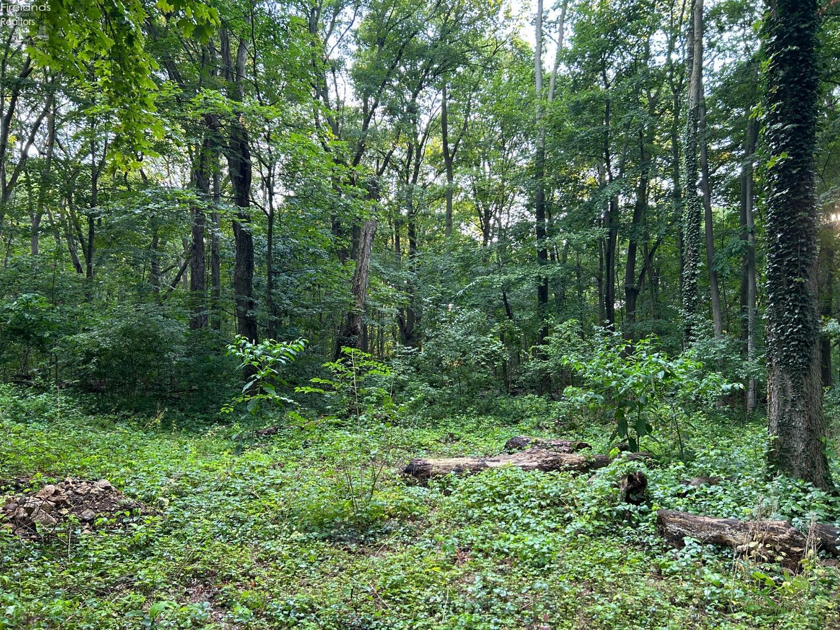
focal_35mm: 26
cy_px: 315
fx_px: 631
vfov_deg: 53.1
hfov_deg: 67.3
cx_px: 420
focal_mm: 5.7
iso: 125
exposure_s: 1/121
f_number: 1.5
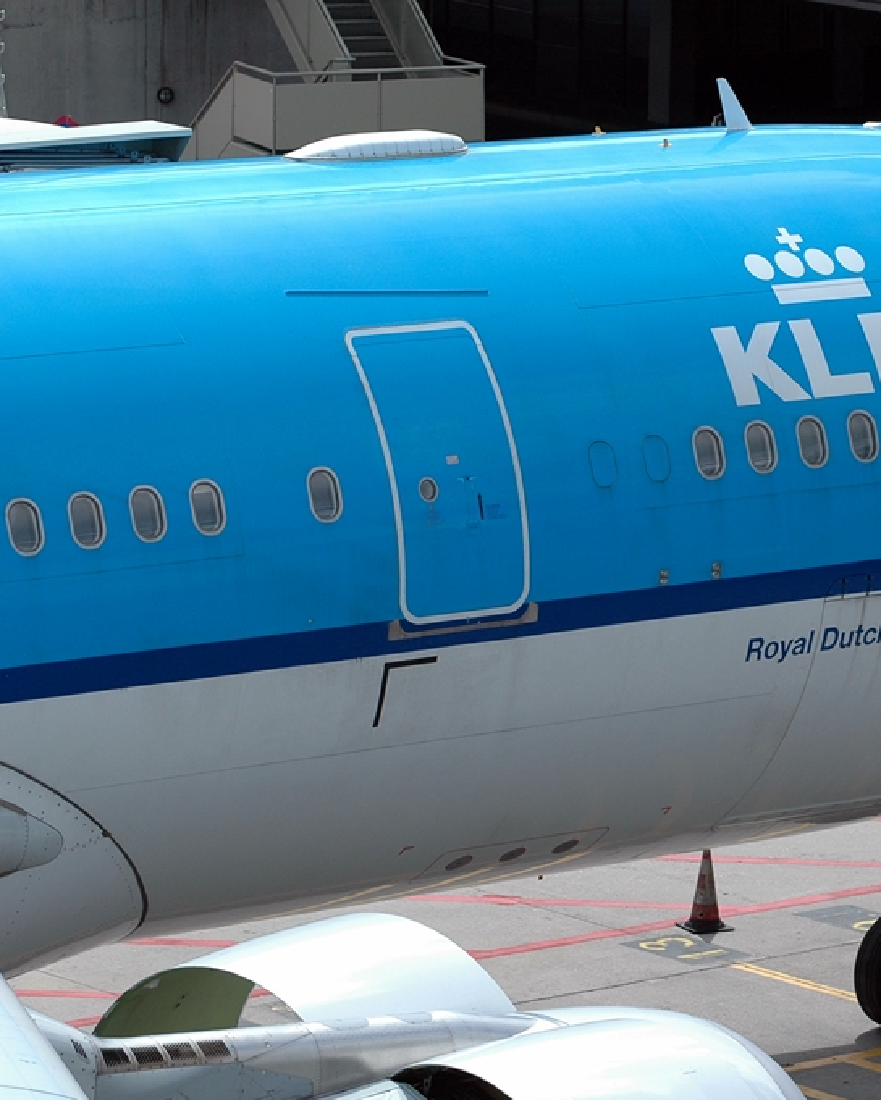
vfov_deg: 8.9
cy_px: 550
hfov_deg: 7.1
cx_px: 808
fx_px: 7038
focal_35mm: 216
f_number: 7.1
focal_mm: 102
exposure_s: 1/640
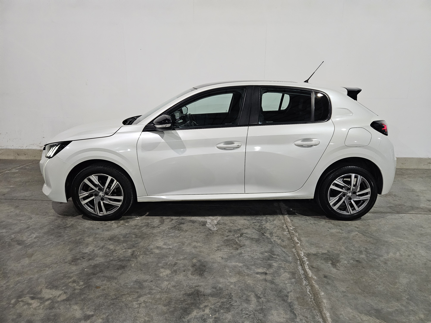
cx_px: 216
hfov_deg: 73.9
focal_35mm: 23
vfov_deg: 58.9
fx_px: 286
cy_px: 162
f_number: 1.8
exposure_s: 1/100
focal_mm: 5.4
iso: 800
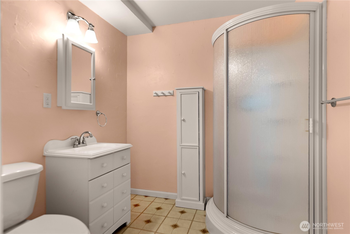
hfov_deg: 87.5
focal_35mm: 19
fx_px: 183
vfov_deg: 65.2
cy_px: 117
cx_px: 175
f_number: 2.8
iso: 400
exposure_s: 1/15
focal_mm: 18.8
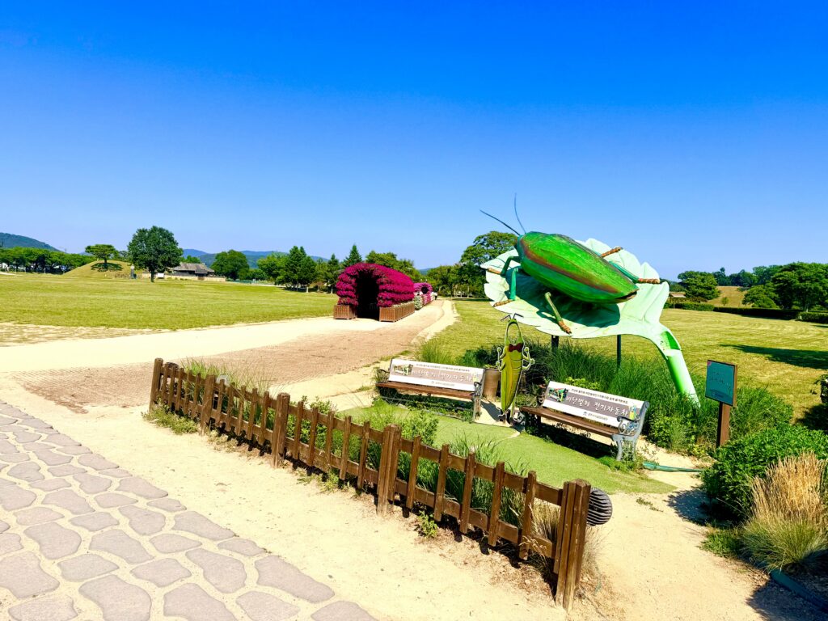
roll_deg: -4.1
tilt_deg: -3.5
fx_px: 574
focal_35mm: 24
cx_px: 414
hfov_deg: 71.6
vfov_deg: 56.8
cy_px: 310
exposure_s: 1/7353
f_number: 1.78
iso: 80
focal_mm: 6.76
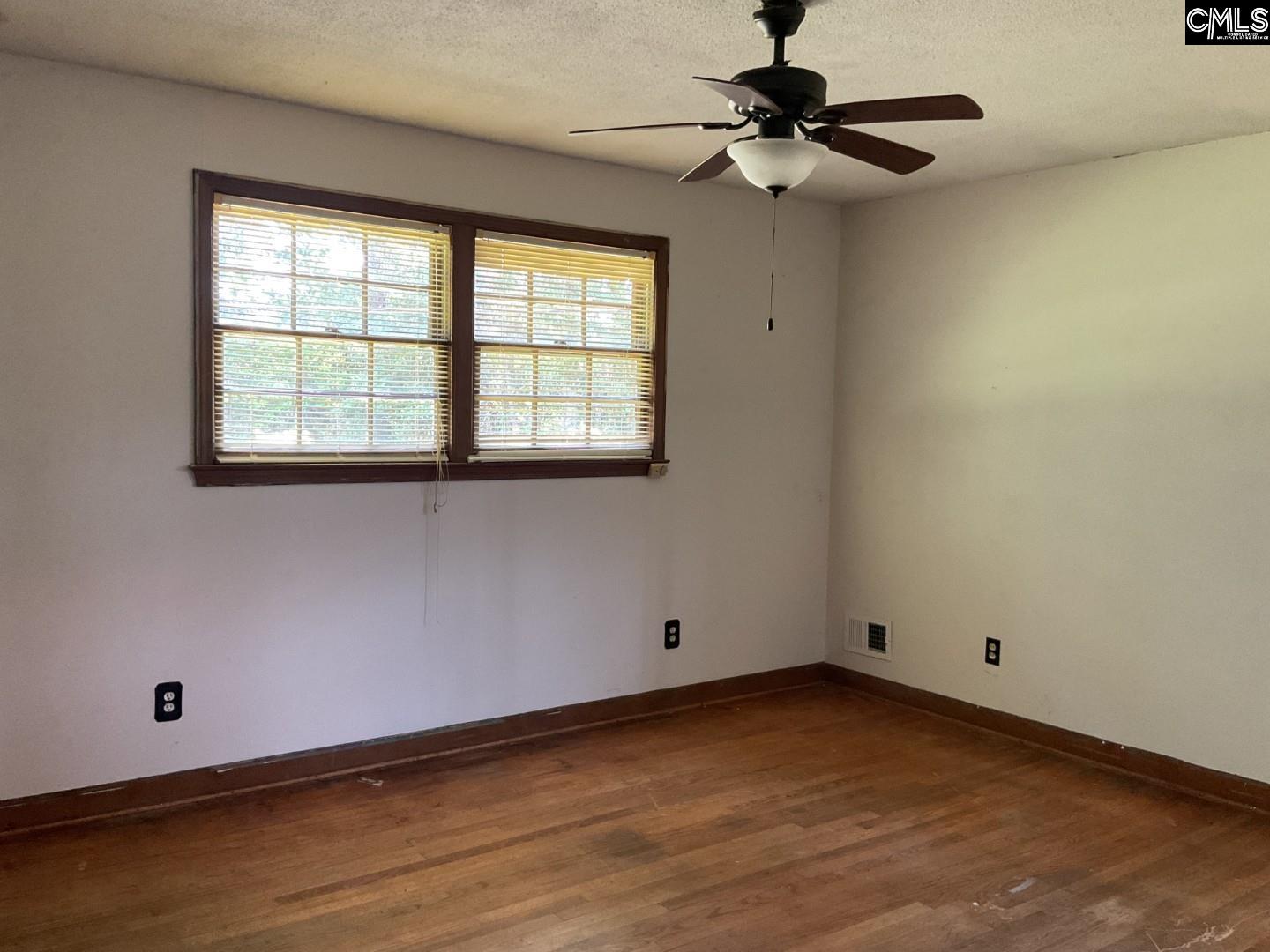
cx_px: 635
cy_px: 476
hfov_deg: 61.7
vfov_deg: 48.2
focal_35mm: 29
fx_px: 1064
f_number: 1.8
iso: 200
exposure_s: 1/60
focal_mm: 3
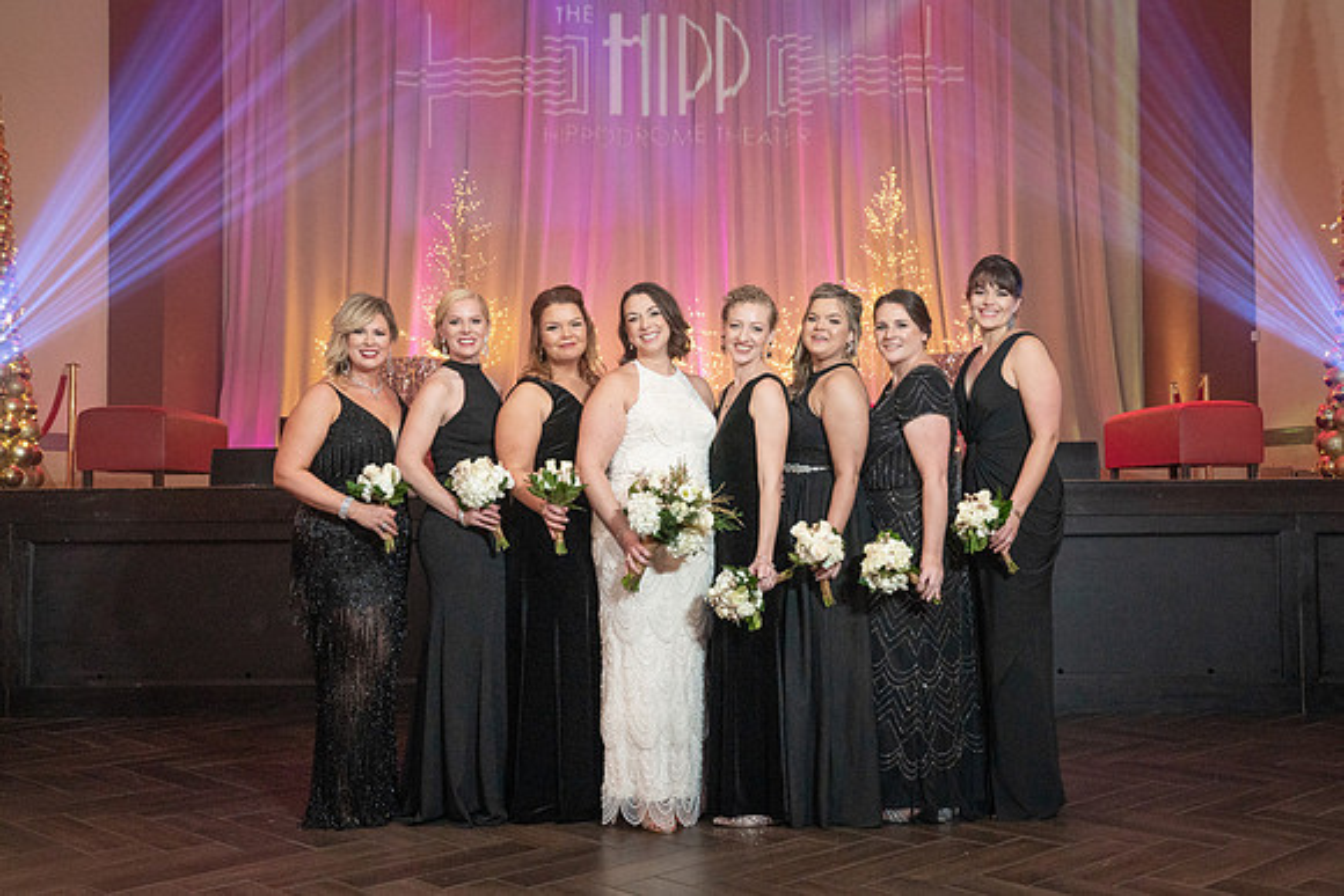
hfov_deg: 49.9
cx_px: 691
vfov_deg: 34.5
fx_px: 1443
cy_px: 435
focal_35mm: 39
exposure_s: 1/100
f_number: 5.6
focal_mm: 37
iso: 4000
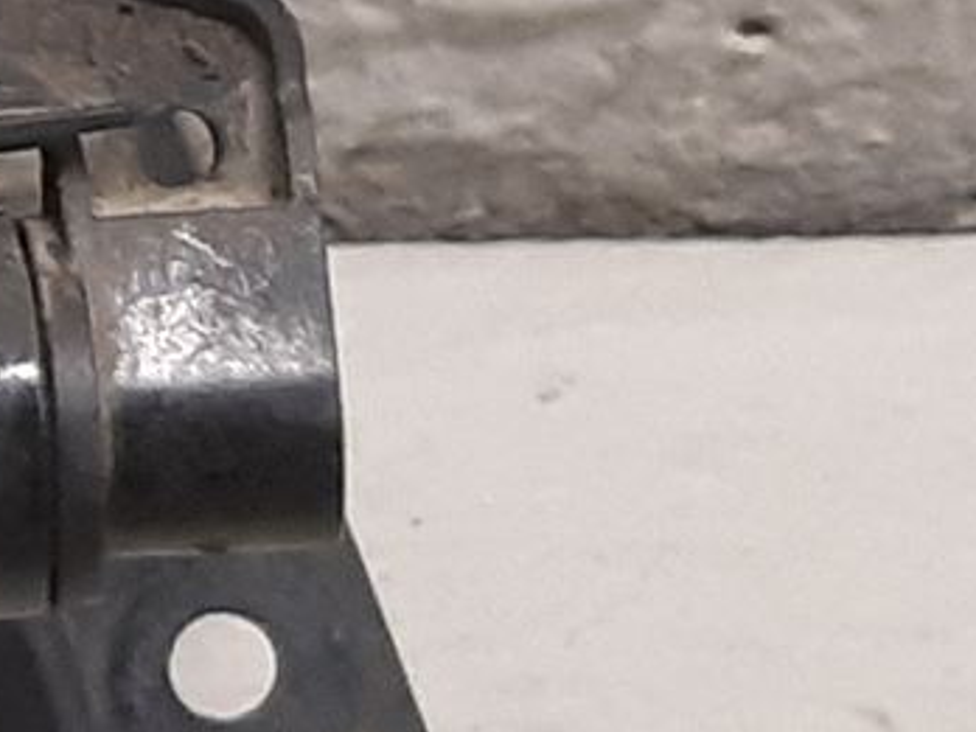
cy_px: -50
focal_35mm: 153
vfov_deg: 9.6
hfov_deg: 11.0
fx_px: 4314
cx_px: -1299
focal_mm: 3.93
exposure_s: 1/50
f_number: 1.7
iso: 200
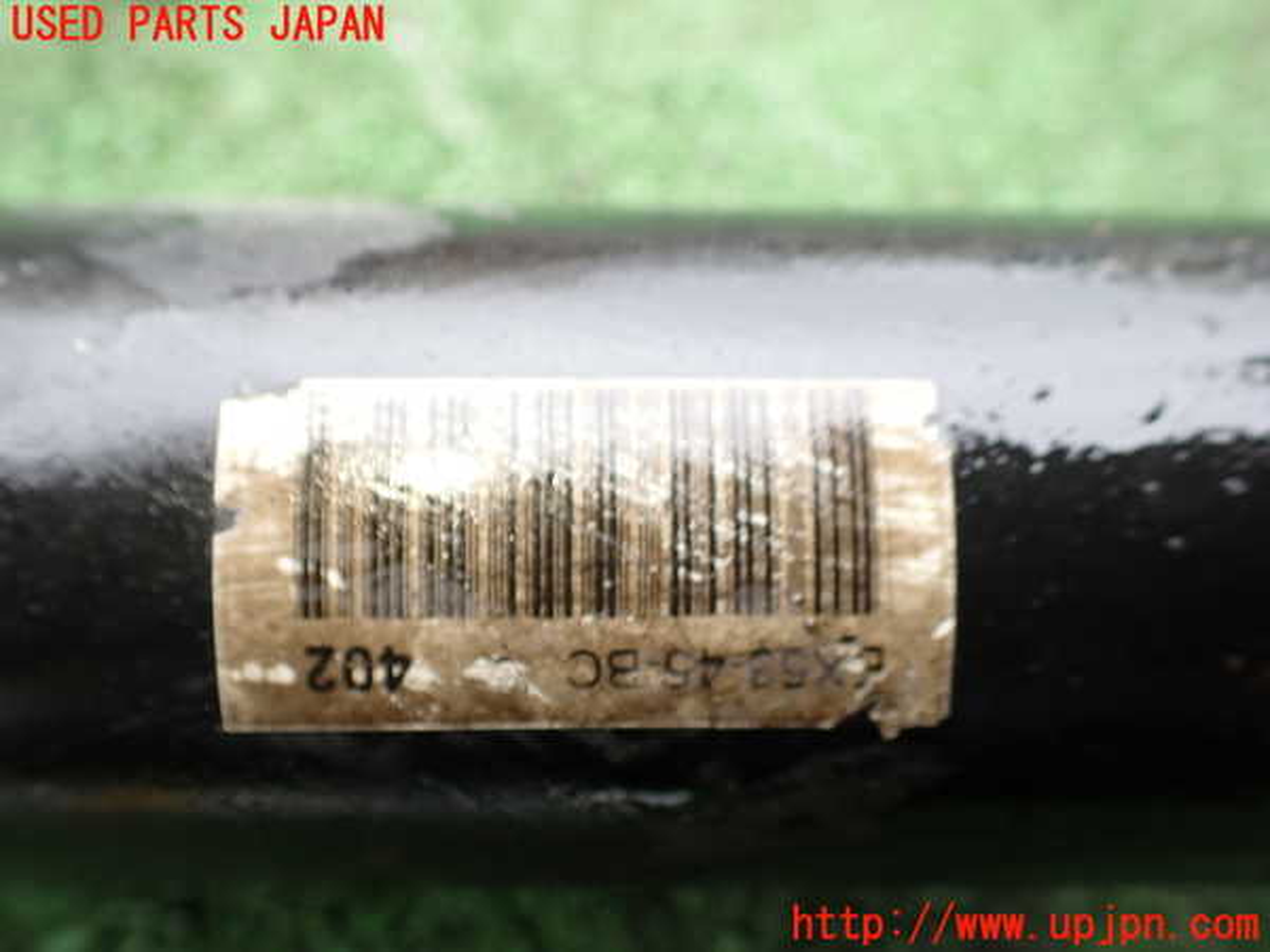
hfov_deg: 60.0
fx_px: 1101
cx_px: 635
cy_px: 476
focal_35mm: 30
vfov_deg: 46.8
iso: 125
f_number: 2.3
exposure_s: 1/125
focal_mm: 5.4
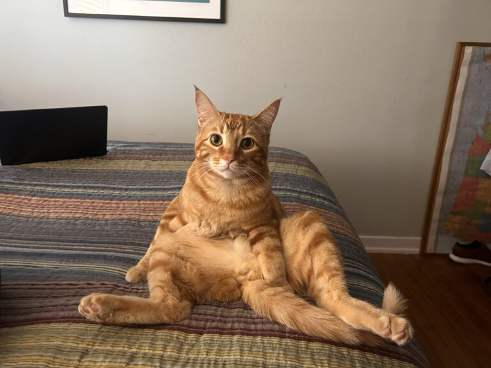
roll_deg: -0.6
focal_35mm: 26
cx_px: 246
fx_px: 369
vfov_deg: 53.1
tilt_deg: -18.8
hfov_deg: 67.3
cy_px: 184
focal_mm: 5.7
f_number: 1.5
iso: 500
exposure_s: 1/30
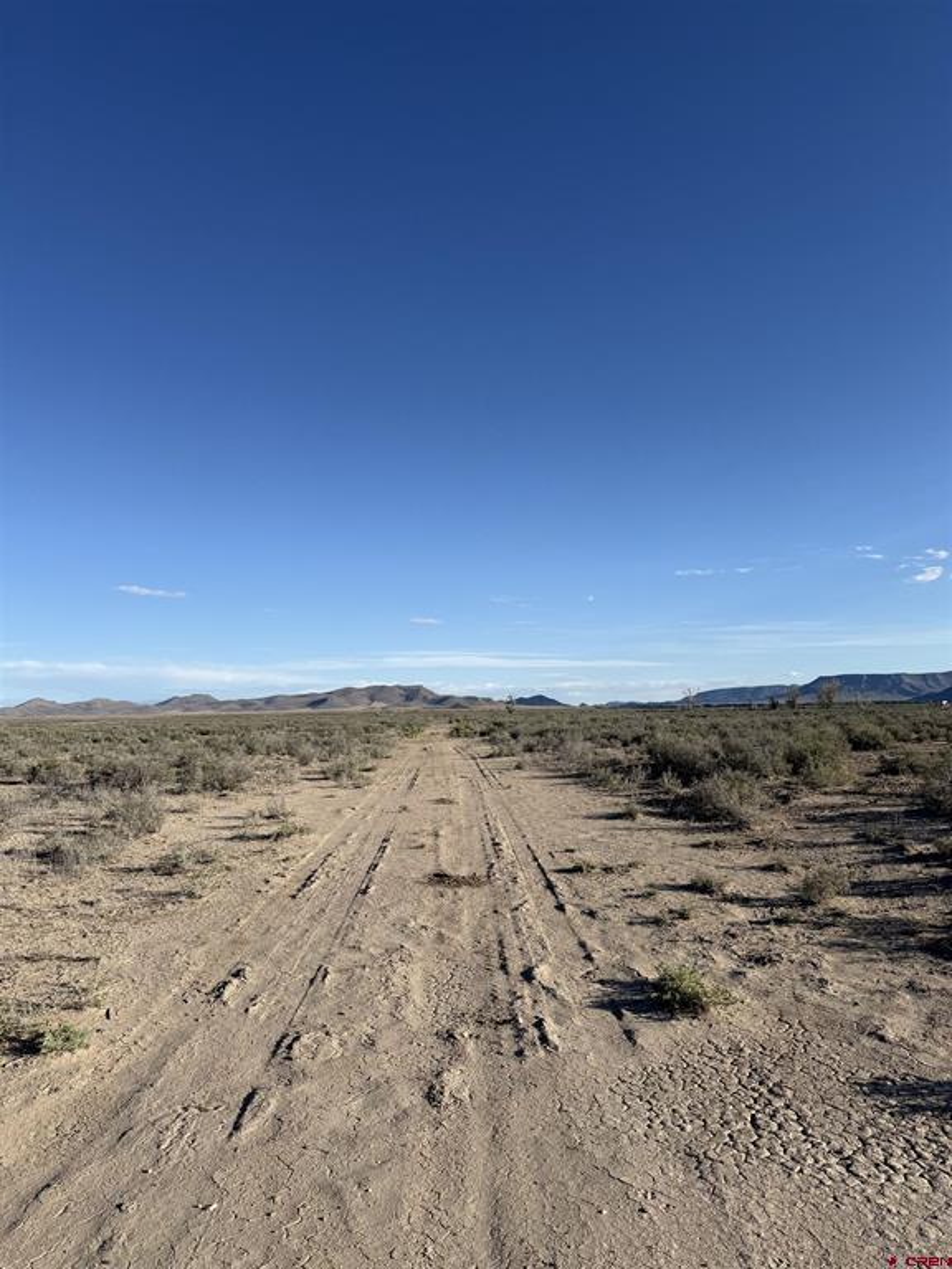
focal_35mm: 24
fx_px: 880
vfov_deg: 71.6
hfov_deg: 56.8
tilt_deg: +5.3
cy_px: 634
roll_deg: +1.2
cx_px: 476
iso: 80
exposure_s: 1/4975
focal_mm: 6.76
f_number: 1.78
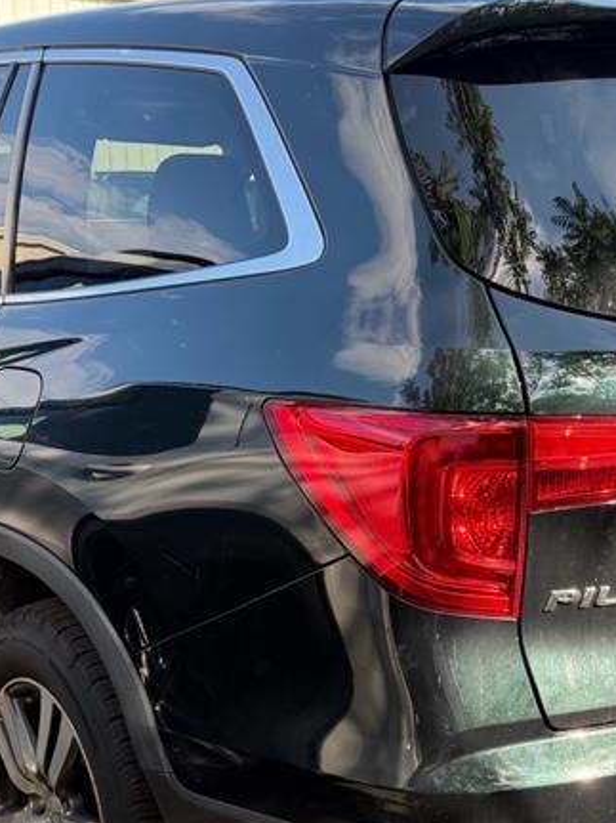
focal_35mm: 57
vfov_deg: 33.7
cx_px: 387
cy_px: 502
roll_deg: +1.4
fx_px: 1353
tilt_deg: -9.9
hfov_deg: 25.6
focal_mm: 6.76
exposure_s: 1/501
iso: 100
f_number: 1.78
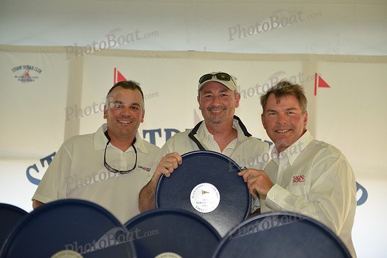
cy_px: 129
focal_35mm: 70
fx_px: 753
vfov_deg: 19.5
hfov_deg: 28.8
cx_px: 194
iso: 1000
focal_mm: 70
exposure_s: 1/320
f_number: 3.2
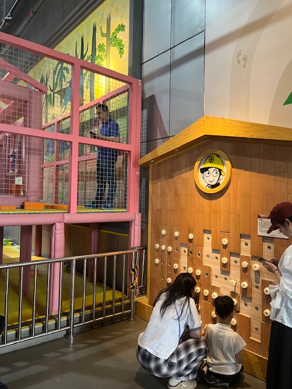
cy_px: 194
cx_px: 146
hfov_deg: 53.1
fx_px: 292
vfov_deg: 67.3
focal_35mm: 26
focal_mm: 5.1
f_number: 1.6
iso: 250
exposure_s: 1/50
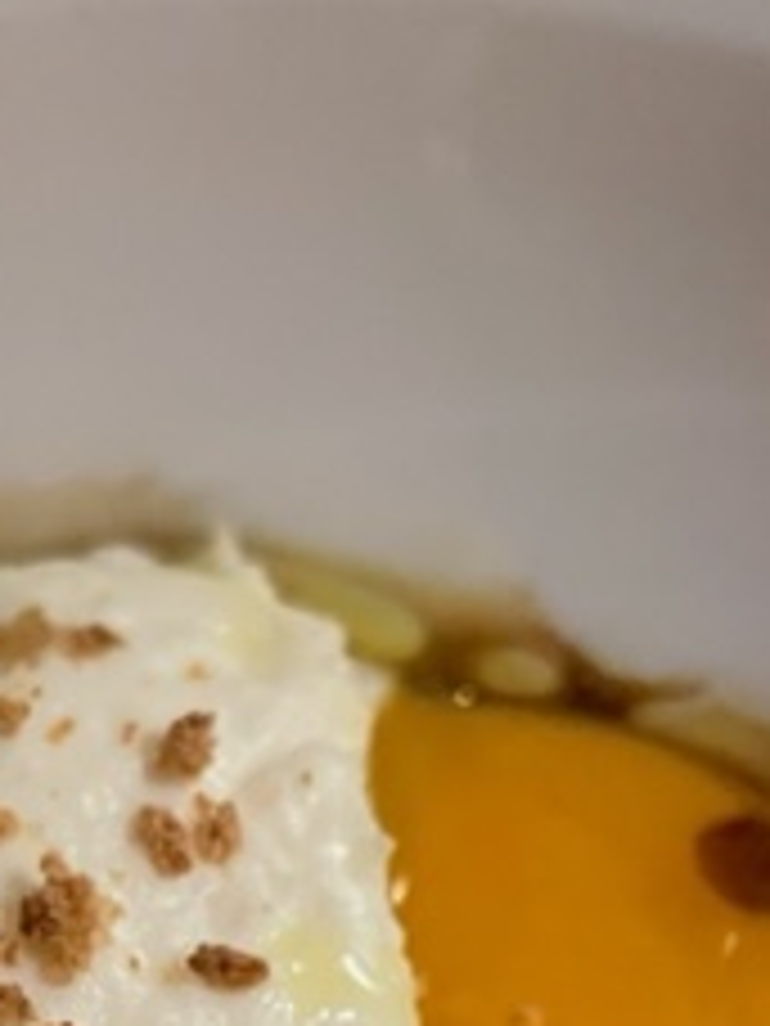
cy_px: 1220
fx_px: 2165
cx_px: 221
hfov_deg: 20.1
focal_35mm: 73
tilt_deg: -57.3
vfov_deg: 24.3
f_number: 1.6
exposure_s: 1/50
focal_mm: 4.2
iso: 500
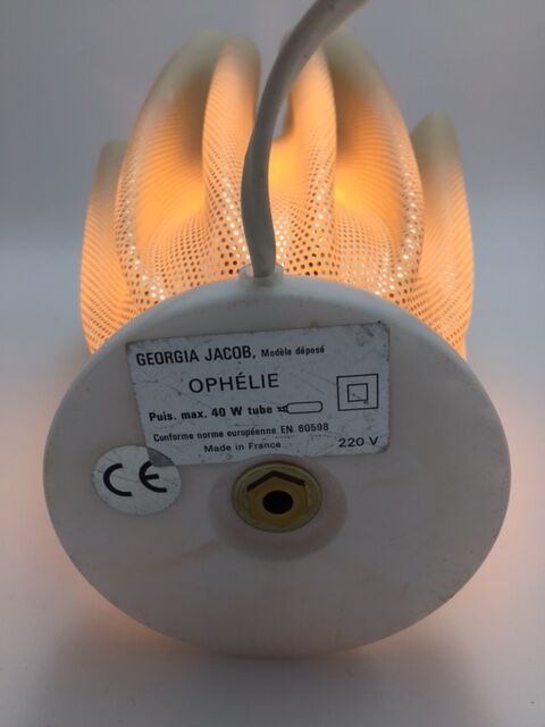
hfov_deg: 48.2
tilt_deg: -20.6
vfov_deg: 61.7
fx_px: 609
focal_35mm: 29
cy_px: 364
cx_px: 272
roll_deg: -1.2
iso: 32
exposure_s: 1/350
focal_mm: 4.15
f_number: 2.2
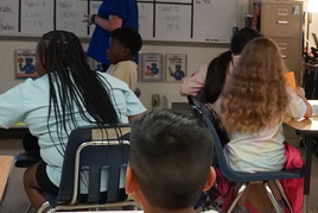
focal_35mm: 109
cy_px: 152
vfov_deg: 12.6
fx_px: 963
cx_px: 415
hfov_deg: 17.6
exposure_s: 1/160
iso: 2500
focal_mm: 19
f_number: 4
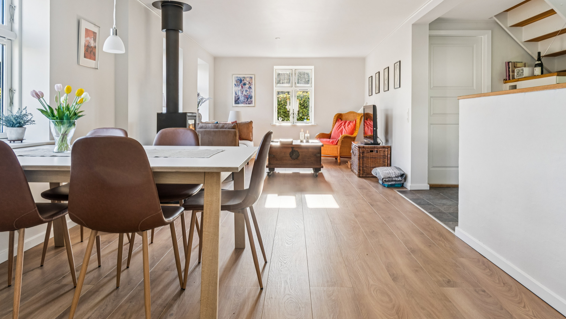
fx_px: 368
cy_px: 123
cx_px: 283
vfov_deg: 46.4
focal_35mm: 25
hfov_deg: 75.1
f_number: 8
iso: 200
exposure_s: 1/15
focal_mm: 15
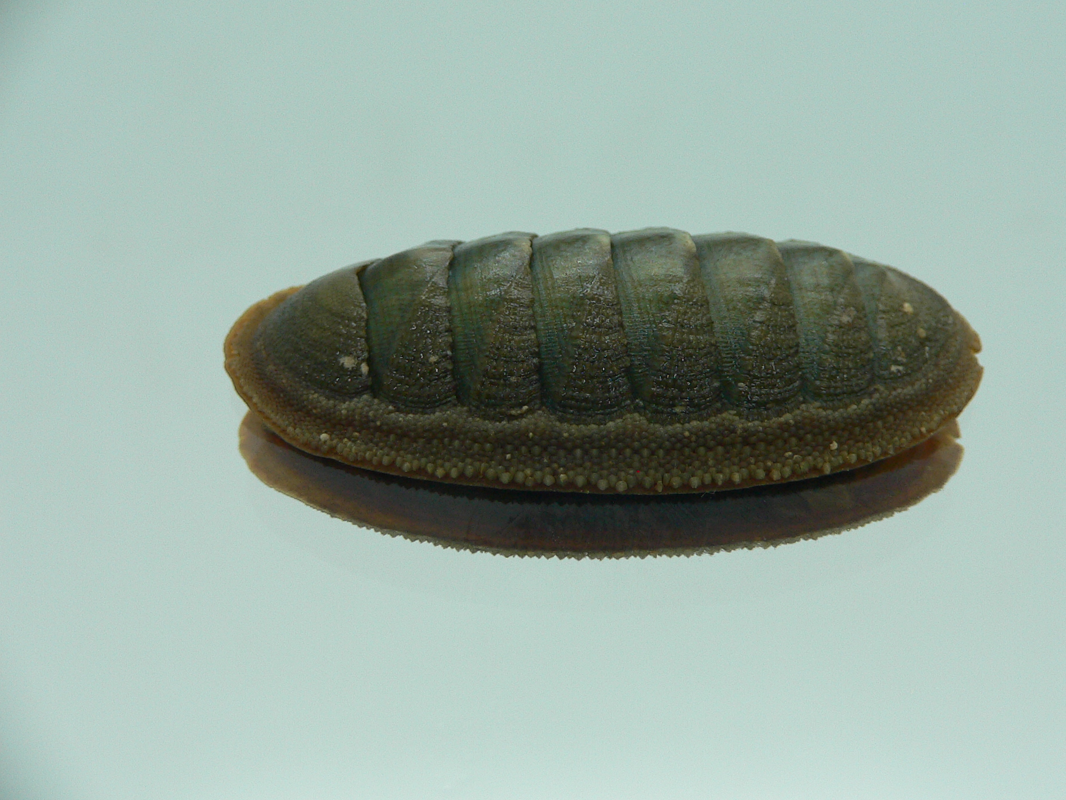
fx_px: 1170
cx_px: 573
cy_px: 386
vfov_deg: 37.7
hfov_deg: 48.9
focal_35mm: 38
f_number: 2.8
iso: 100
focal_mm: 4.6
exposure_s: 1/60
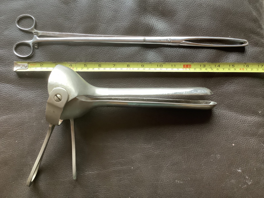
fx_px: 236
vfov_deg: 45.4
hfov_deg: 58.4
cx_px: 132
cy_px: 99
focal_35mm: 31
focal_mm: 3.3
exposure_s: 1/60
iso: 400
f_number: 2.4
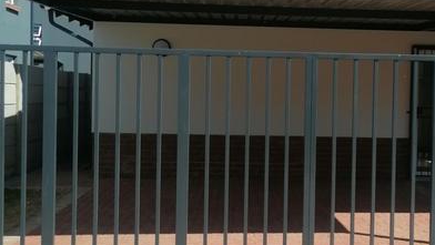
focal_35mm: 60
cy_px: 119
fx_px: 692
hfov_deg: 34.5
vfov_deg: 20.1
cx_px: 296
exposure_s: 1/1493
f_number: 1.8
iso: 50
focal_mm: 4.75
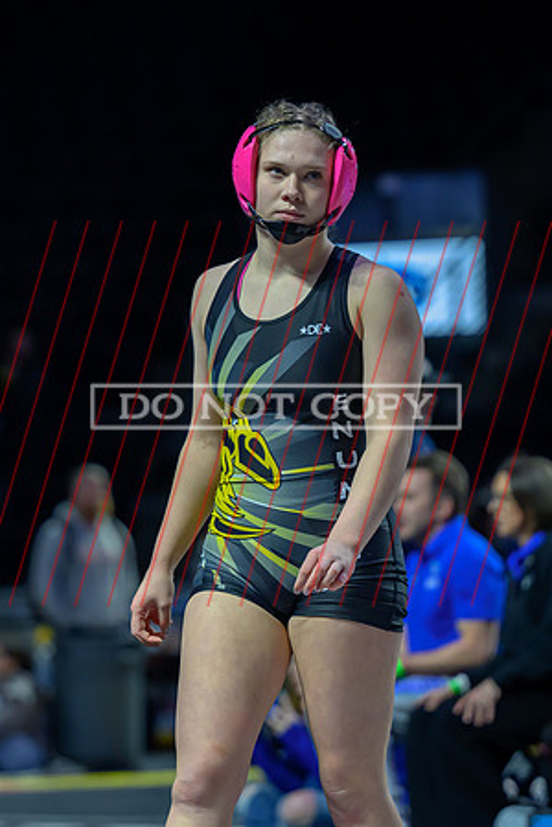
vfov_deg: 8.5
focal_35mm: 242
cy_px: 357
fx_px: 5558
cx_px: 245
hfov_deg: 5.7
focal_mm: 130
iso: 3200
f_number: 2.8
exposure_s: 1/640
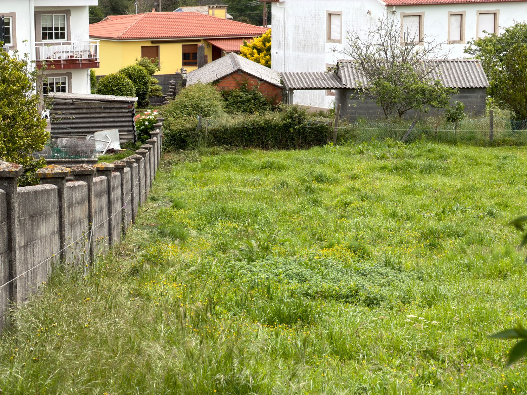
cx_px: 264
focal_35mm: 100
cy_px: 198
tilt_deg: -9.4
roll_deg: +0.6
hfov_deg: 19.6
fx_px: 1522
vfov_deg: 14.8
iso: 50
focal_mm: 16.89
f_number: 2.8
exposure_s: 1/520
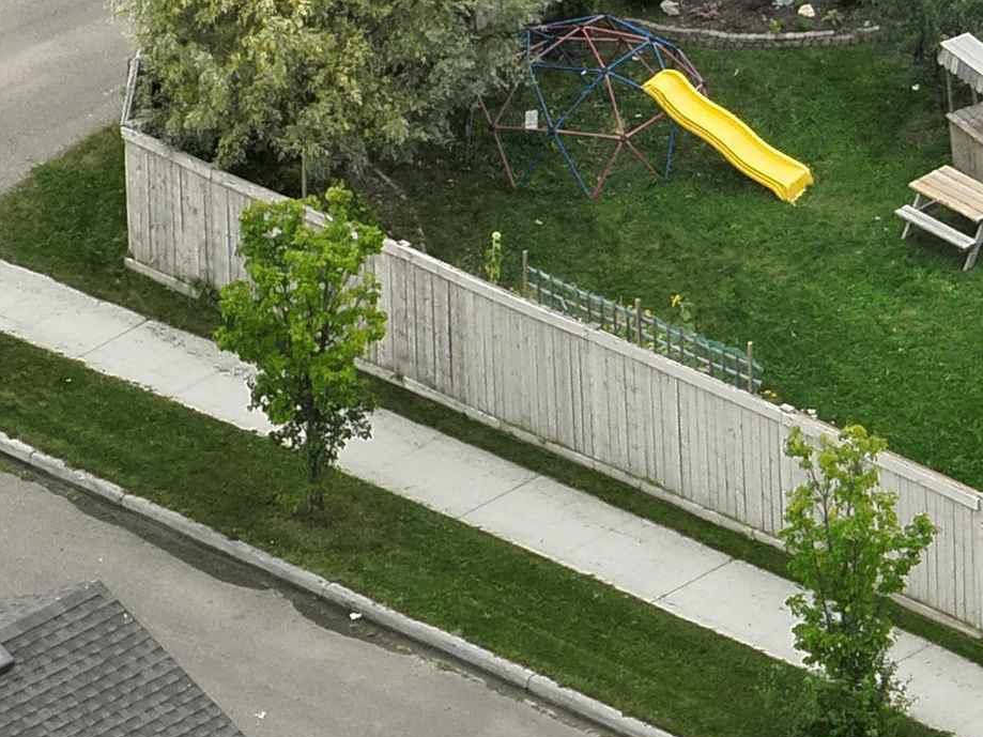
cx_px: 1488
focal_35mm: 538
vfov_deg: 2.8
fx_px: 15276
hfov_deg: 3.7
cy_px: 324
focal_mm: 29.85
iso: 160
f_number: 4.4
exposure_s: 1/100
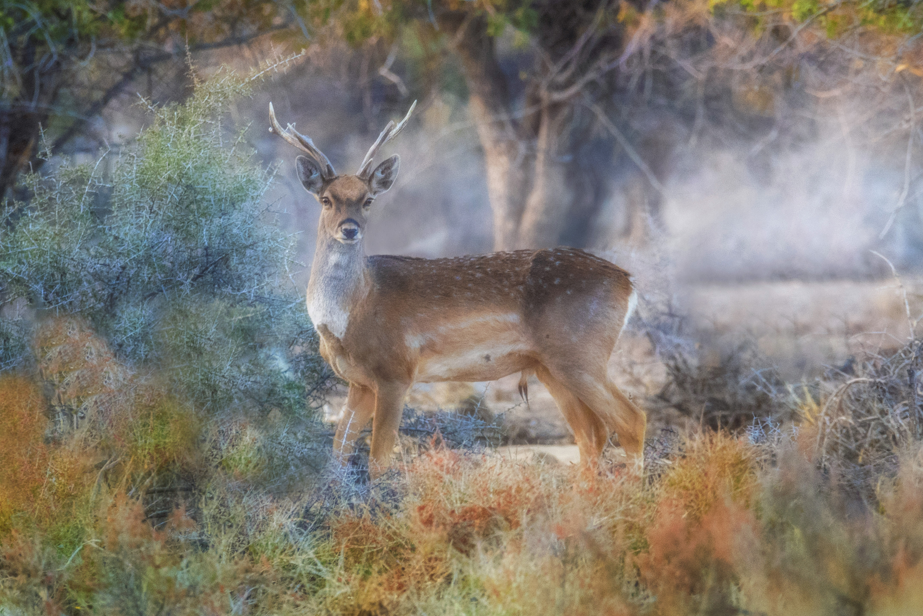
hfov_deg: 3.1
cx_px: 494
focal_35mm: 675
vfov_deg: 2.0
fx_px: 17310
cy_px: 192
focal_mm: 480
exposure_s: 1/125
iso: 1250
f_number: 8
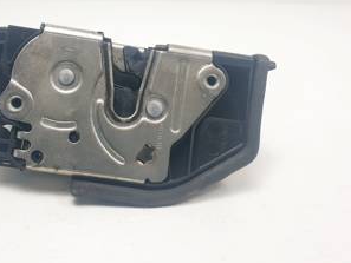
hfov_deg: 51.8
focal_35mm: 35
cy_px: 98
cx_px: 124
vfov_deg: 40.4
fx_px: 355
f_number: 2.4
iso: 50
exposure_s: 1/251
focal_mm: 4.3
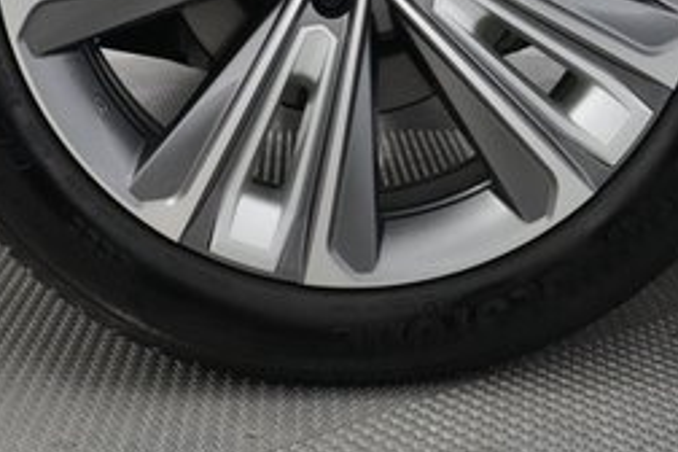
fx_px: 1243
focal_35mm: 66
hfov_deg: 30.5
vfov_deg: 19.5
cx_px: 350
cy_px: -73
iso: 12800
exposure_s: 1/100
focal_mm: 26
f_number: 9
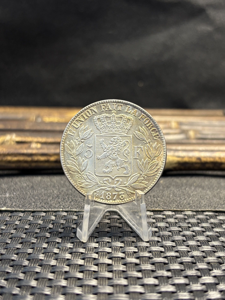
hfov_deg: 53.1
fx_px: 225
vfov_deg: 67.3
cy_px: 150
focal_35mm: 26
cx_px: 112
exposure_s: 1/60
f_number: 1.6
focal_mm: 5.96
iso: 200
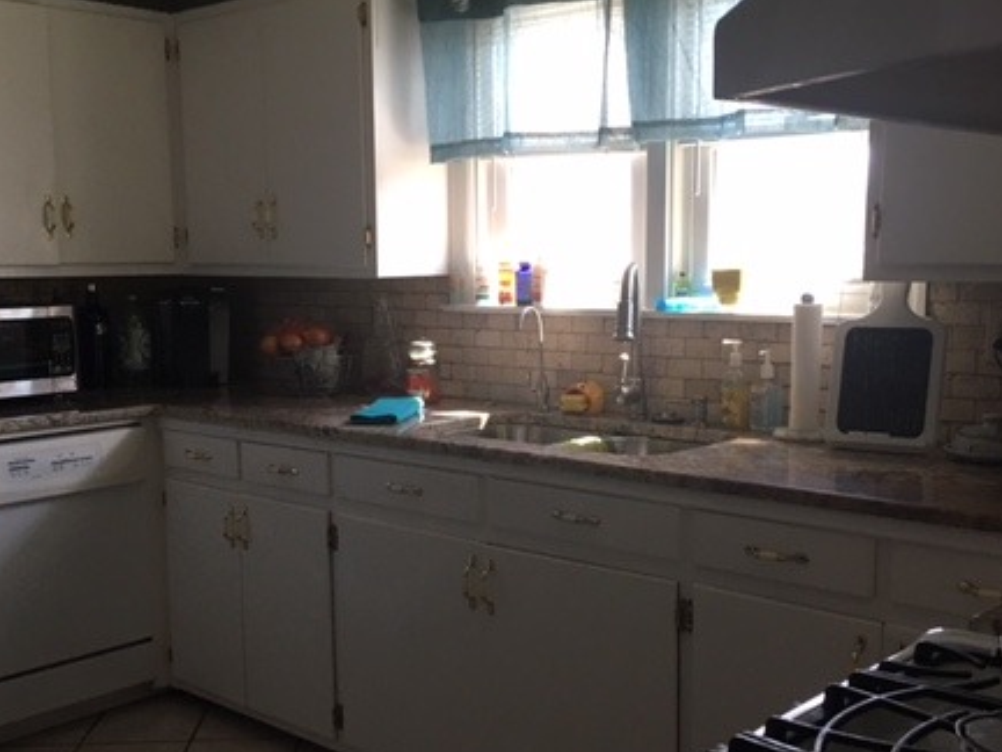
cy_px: 427
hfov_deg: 43.8
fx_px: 1245
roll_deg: +0.6
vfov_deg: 33.5
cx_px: 462
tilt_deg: -8.7
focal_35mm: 43
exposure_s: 1/30
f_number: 2.2
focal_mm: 4.15
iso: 40
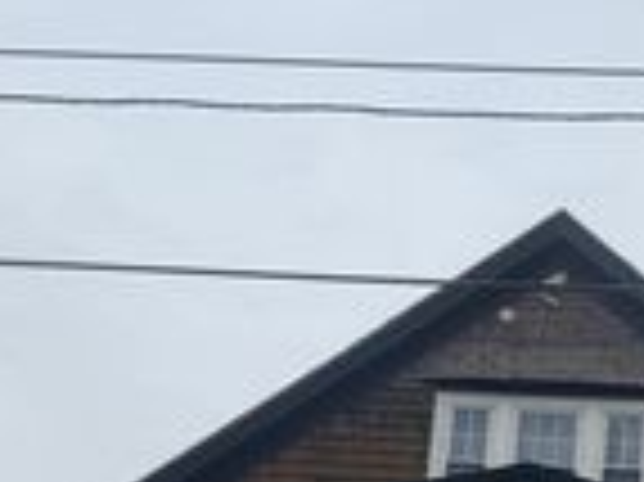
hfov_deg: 22.4
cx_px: 649
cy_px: 534
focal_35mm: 84
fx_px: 1561
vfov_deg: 17.0
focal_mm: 6.76
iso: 80
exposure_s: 1/4167
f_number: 1.78
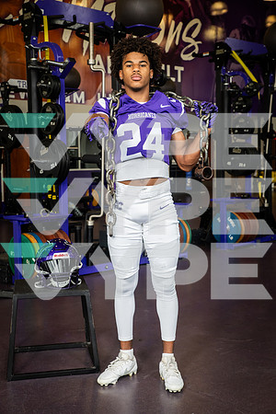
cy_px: 207
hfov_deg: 26.0
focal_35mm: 52
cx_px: 138
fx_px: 598
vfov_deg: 38.2
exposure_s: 1/250
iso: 800
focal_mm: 52
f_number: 7.1
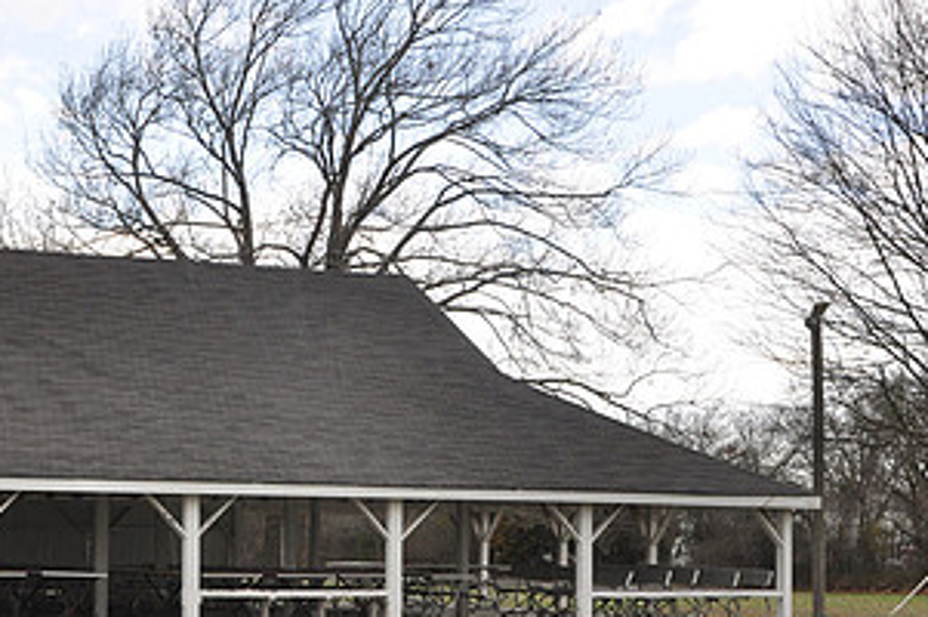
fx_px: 2086
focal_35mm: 81
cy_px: 486
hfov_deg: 24.8
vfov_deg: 16.7
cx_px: 237
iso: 200
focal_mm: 28
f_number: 9
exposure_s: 1/80
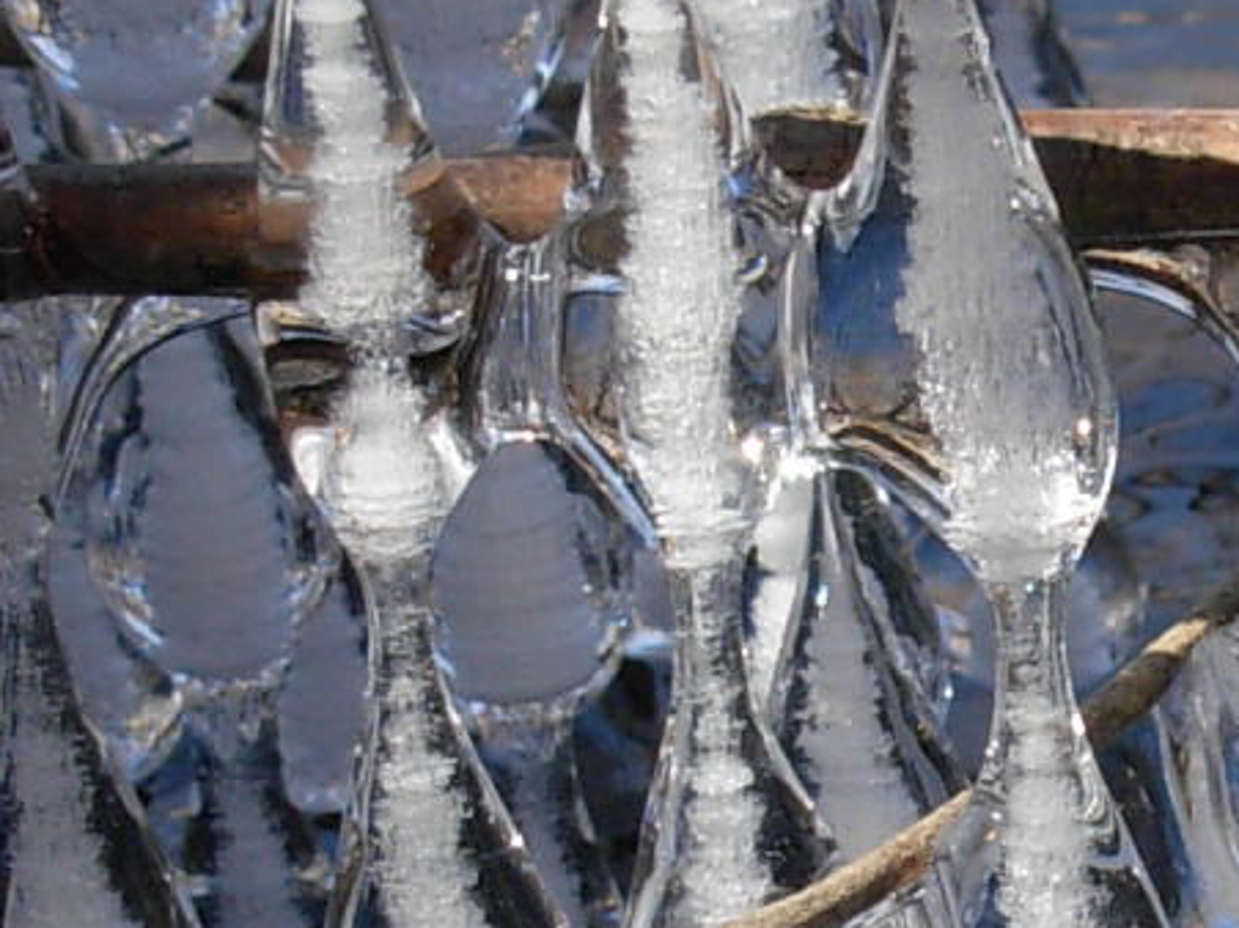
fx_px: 8445
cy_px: 692
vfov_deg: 6.3
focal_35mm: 236
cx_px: 1159
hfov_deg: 8.4
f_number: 3.2
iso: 79
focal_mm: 8.5
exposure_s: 1/483
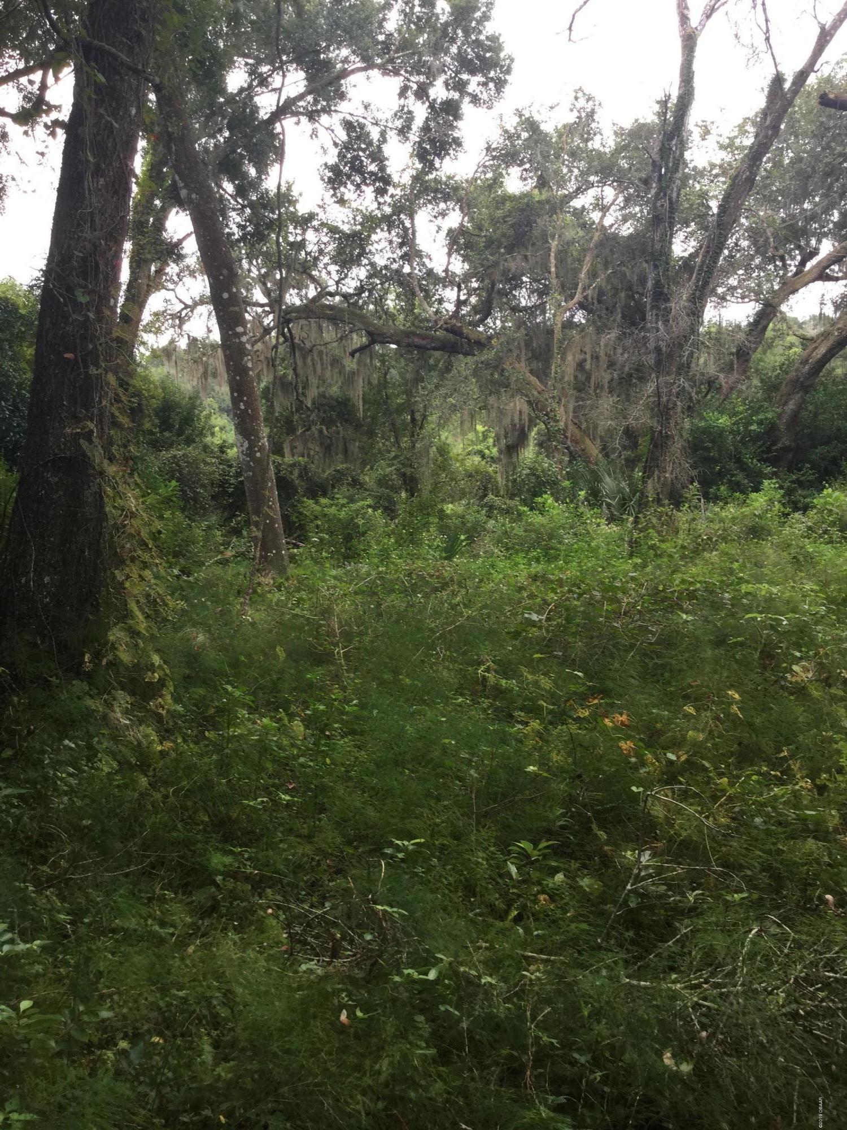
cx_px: 424
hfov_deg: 45.4
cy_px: 565
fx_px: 1011
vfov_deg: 58.4
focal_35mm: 31
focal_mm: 3.3
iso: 25
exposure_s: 1/120
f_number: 2.4
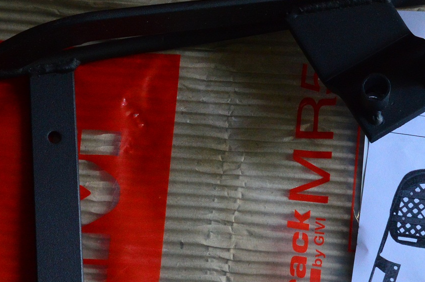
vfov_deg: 11.9
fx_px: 1349
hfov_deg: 17.9
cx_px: 164
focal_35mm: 114
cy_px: 237
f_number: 8
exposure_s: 1/40
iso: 1100
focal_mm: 27
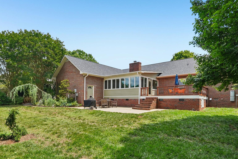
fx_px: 132
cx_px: 136
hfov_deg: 83.5
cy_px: 93
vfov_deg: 61.6
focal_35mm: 20
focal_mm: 10
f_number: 8
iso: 100
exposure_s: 1/60
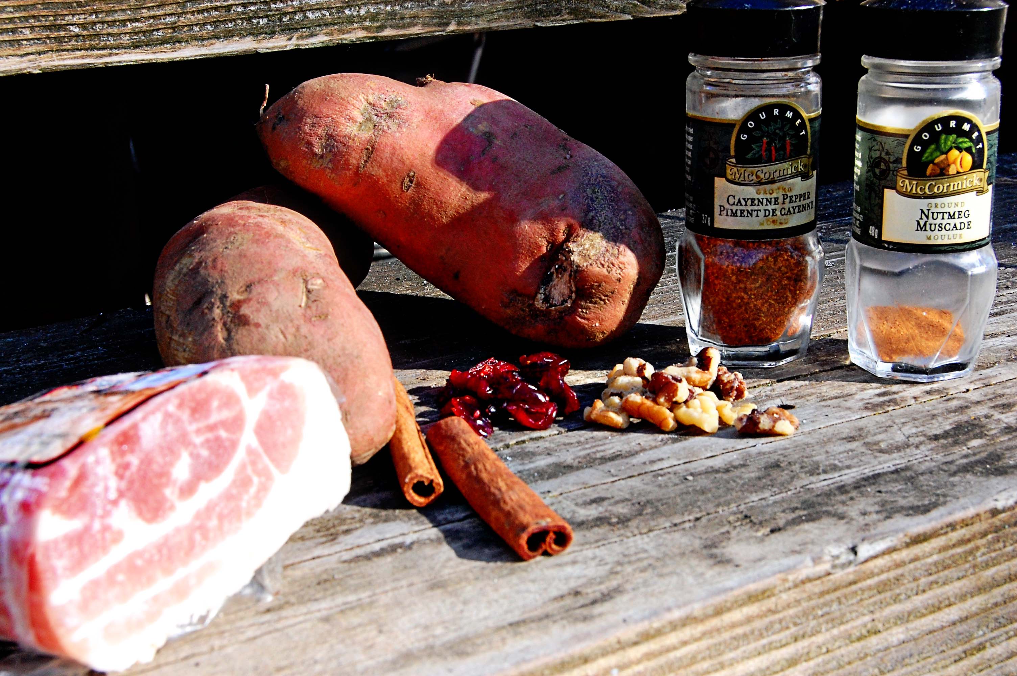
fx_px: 1439
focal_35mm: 51
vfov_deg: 26.4
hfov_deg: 38.9
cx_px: 508
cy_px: 338
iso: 800
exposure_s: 1/125
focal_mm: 34
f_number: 14
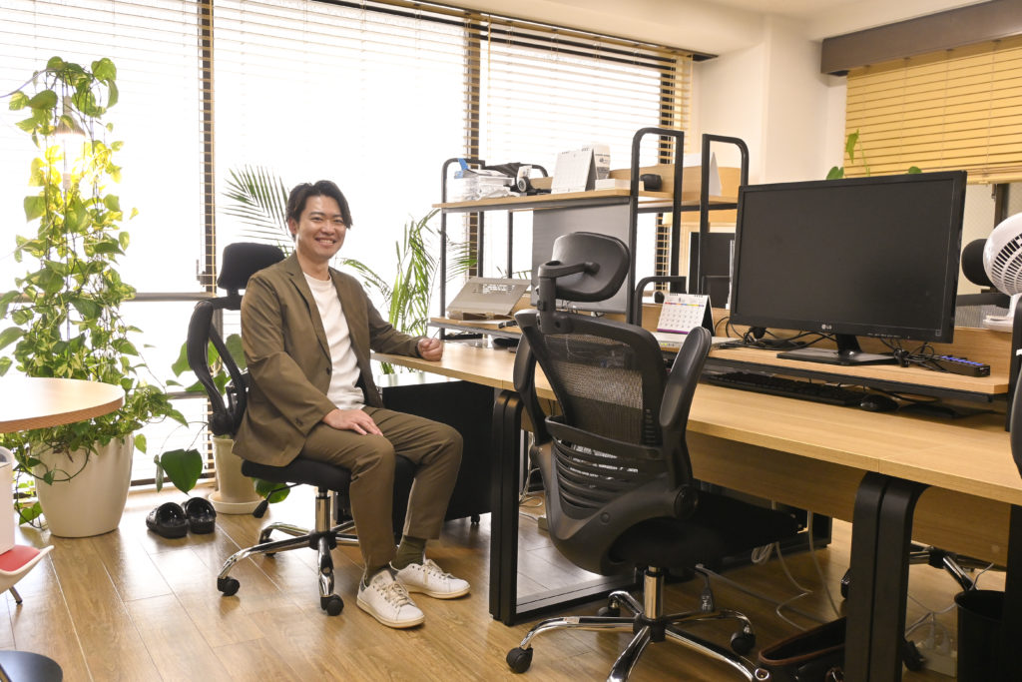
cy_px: 341
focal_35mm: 32
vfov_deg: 41.7
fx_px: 894
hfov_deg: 59.5
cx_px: 511
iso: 800
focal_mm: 21
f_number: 4.5
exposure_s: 1/160
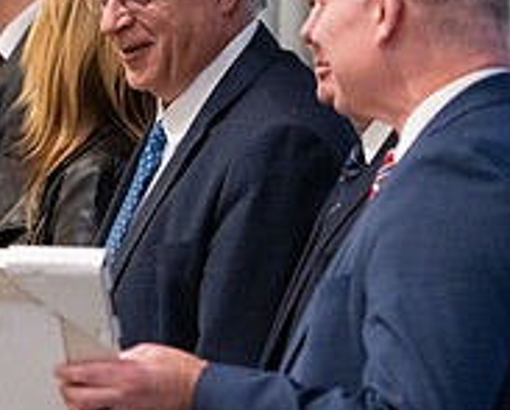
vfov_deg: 3.9
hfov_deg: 4.9
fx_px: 6002
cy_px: 214
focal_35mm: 397
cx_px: -18
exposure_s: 1/160
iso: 4000
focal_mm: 110
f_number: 2.8
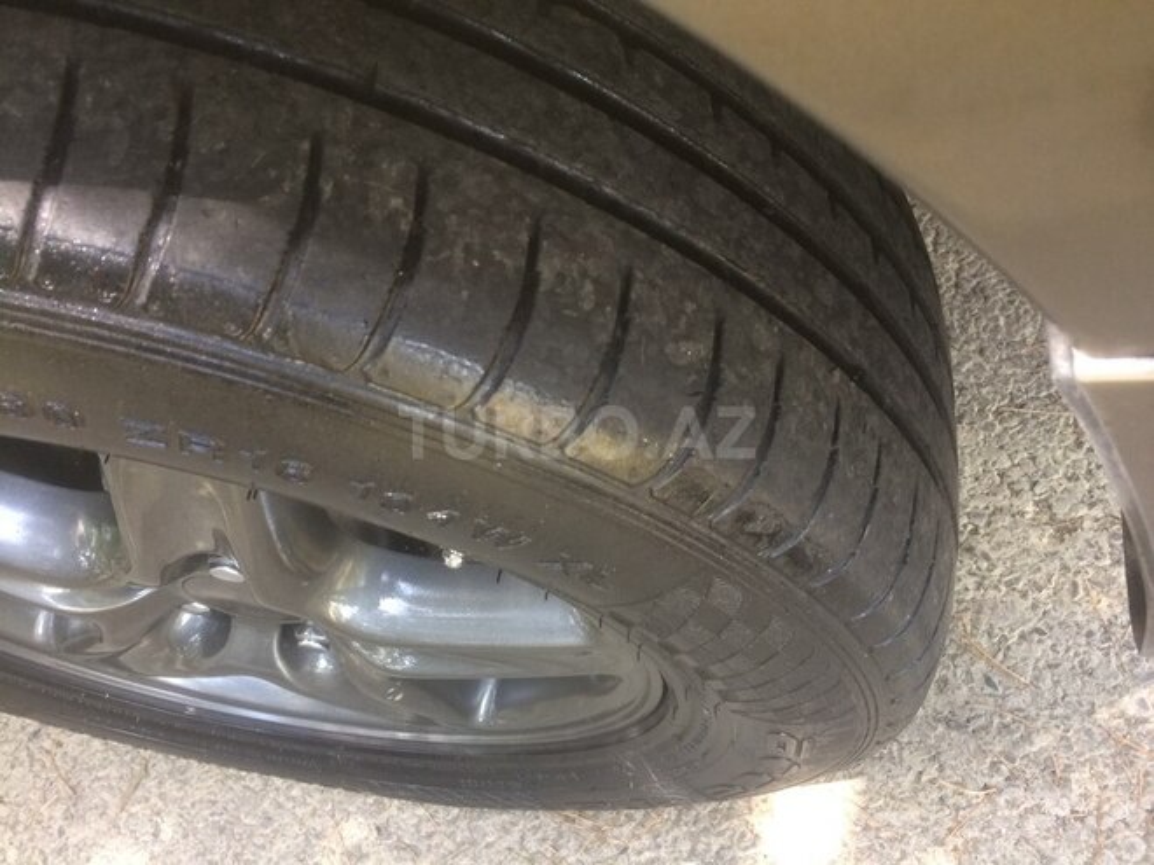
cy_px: 432
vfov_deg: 48.2
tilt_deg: -55.7
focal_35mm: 29
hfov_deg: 61.7
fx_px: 967
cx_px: 577
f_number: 2.2
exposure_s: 1/33
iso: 50
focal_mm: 4.15
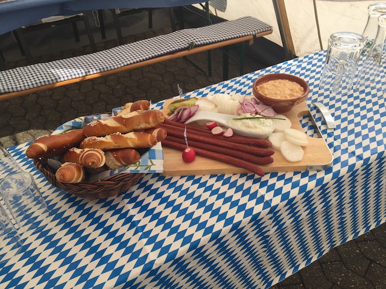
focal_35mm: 29
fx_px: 323
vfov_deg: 48.2
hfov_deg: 61.7
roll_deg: +4.3
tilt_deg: -39.0
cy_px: 144
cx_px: 193
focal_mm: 4.15
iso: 32
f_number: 2.2
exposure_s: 1/384
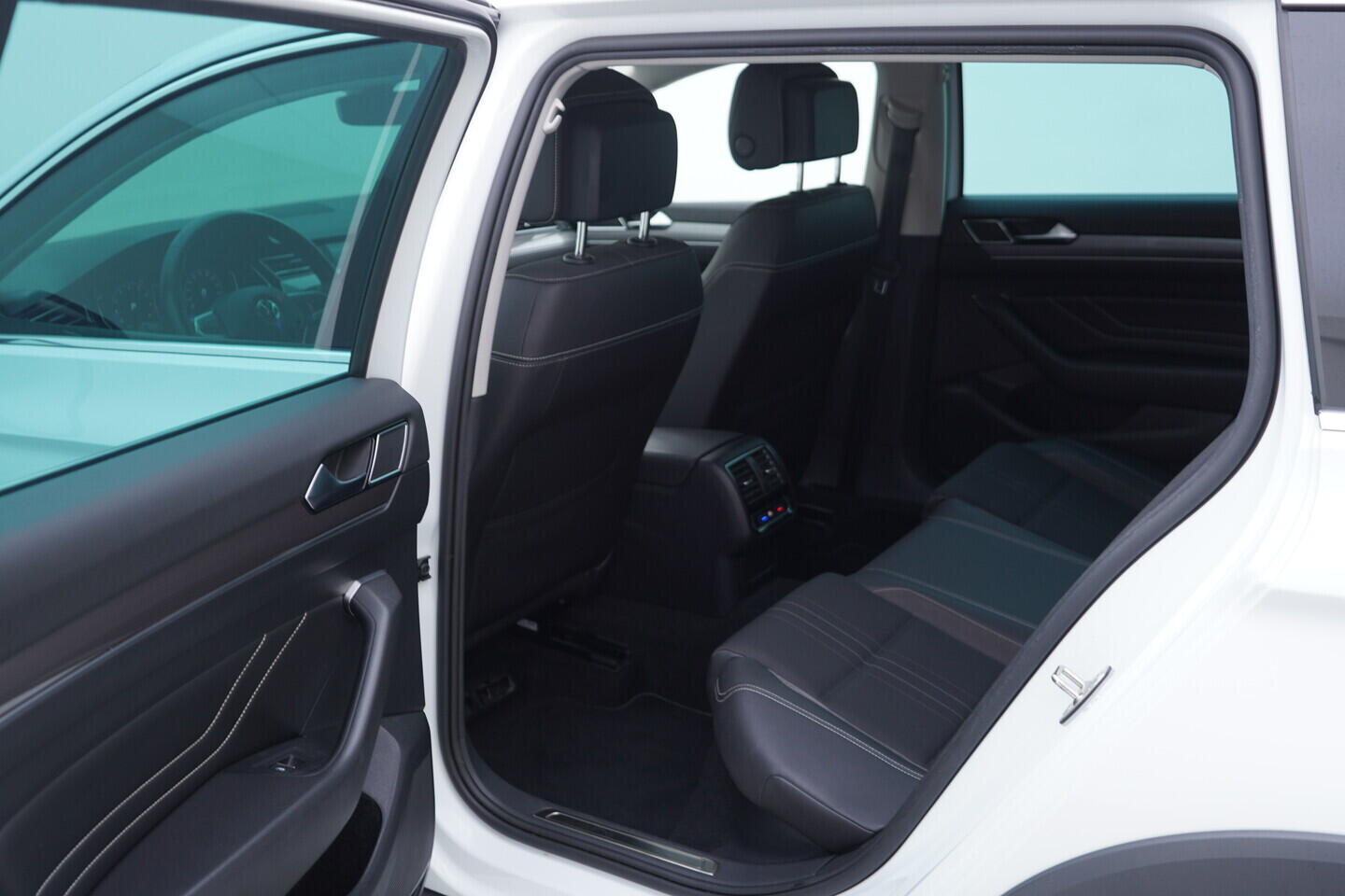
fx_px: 1345
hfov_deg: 53.1
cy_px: 448
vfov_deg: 36.9
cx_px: 672
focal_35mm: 36
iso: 125
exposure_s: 1/40
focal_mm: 24
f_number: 3.2
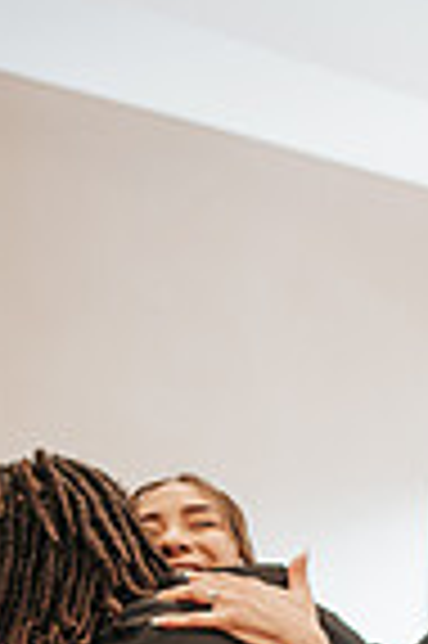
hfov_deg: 12.4
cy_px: 824
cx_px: 216
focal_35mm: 110
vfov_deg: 17.5
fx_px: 1966
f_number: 3.2
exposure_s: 1/250
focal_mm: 35
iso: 800
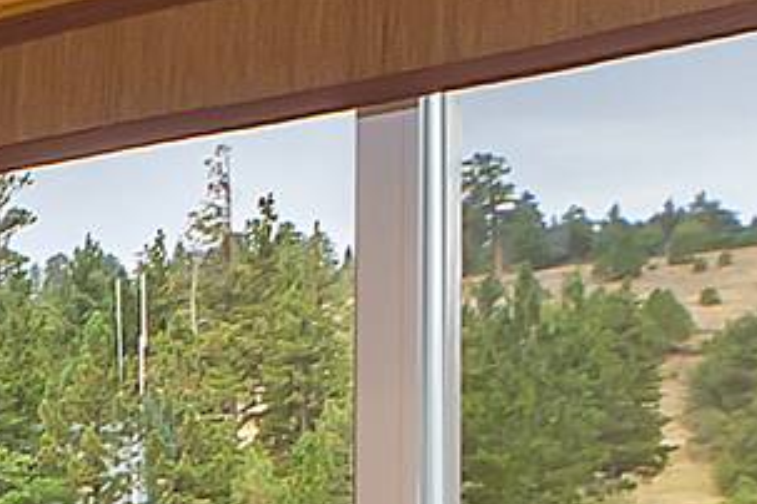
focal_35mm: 99
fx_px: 2082
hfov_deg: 10.8
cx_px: -1636
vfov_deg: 13.2
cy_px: 690
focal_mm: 10
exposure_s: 1/30
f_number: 8
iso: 280
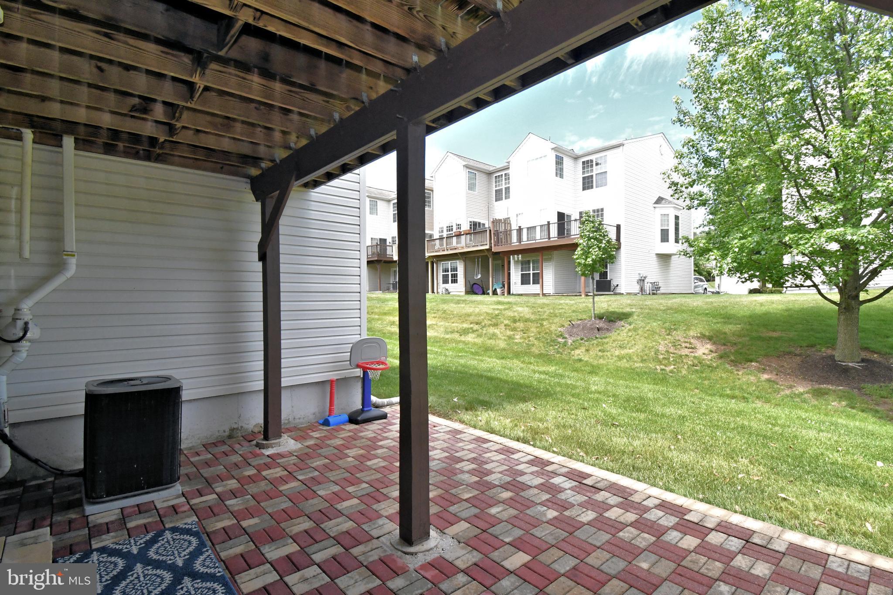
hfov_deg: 96.7
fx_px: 397
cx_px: 446
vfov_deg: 73.7
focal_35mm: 16
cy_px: 298
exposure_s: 1/250
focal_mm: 11
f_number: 14
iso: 2000
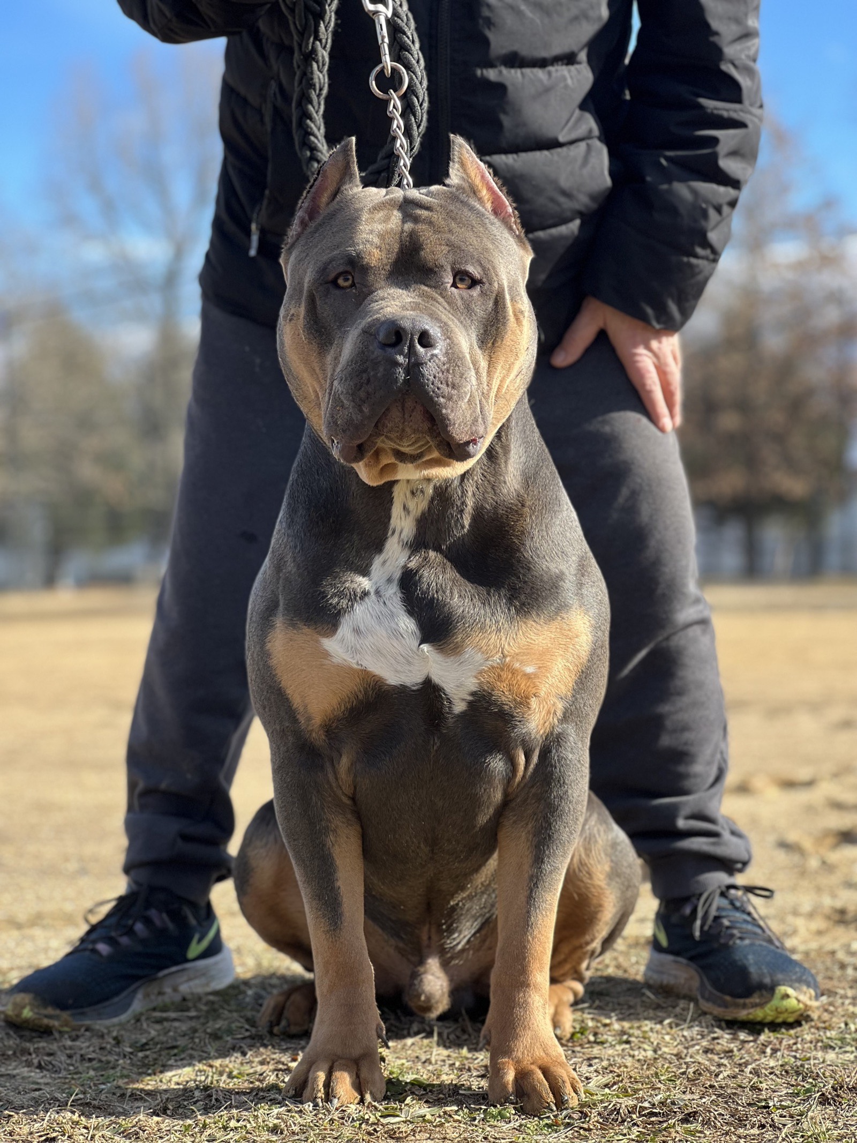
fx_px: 2541
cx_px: 428
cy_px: 572
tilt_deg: -0.2
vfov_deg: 25.3
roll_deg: +1.6
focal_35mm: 77
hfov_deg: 19.1
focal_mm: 9
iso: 25
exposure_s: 1/193
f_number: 2.8
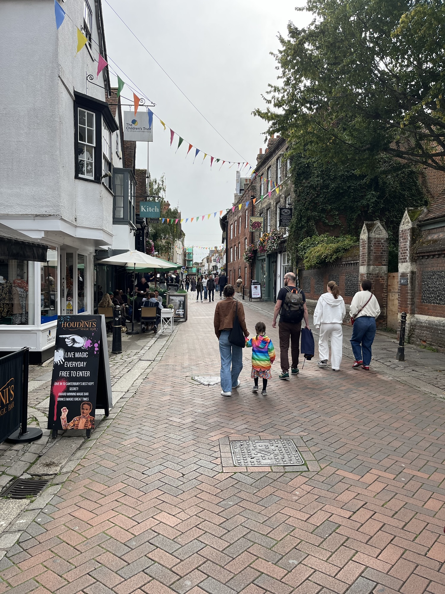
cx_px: 222
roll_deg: +0.8
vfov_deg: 67.3
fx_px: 446
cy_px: 297
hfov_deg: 53.1
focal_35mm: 26
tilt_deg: -1.1
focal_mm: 5.1
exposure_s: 1/1748
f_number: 1.6
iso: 50
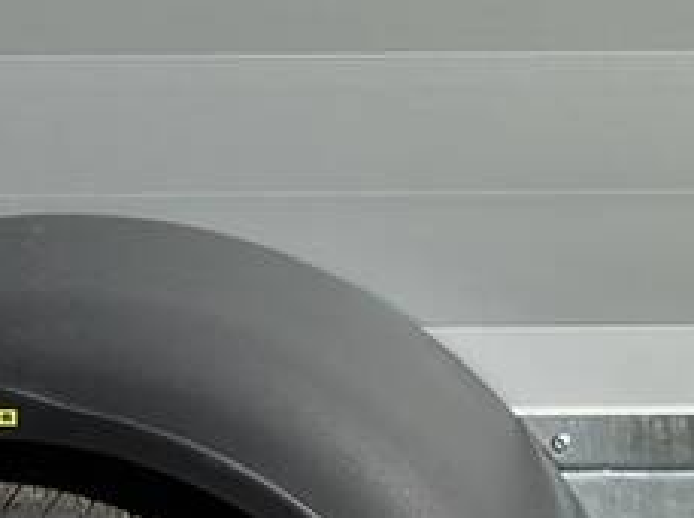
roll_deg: +1.3
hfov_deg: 8.8
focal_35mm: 210
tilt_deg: -7.5
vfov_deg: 6.8
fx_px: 4204
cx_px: 1440
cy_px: -609
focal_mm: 6.86
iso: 100
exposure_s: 1/8929
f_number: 1.78
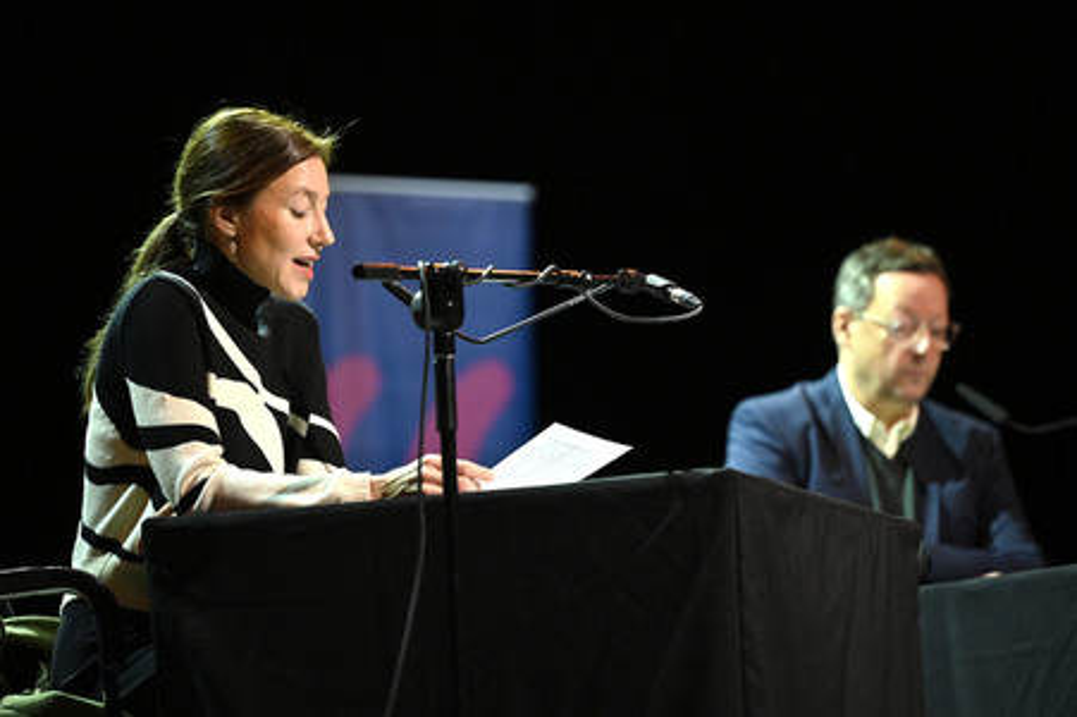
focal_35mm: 165
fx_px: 4932
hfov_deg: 12.5
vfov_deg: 8.3
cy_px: 358
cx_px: 538
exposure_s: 1/400
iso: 2000
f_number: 2.8
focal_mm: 165
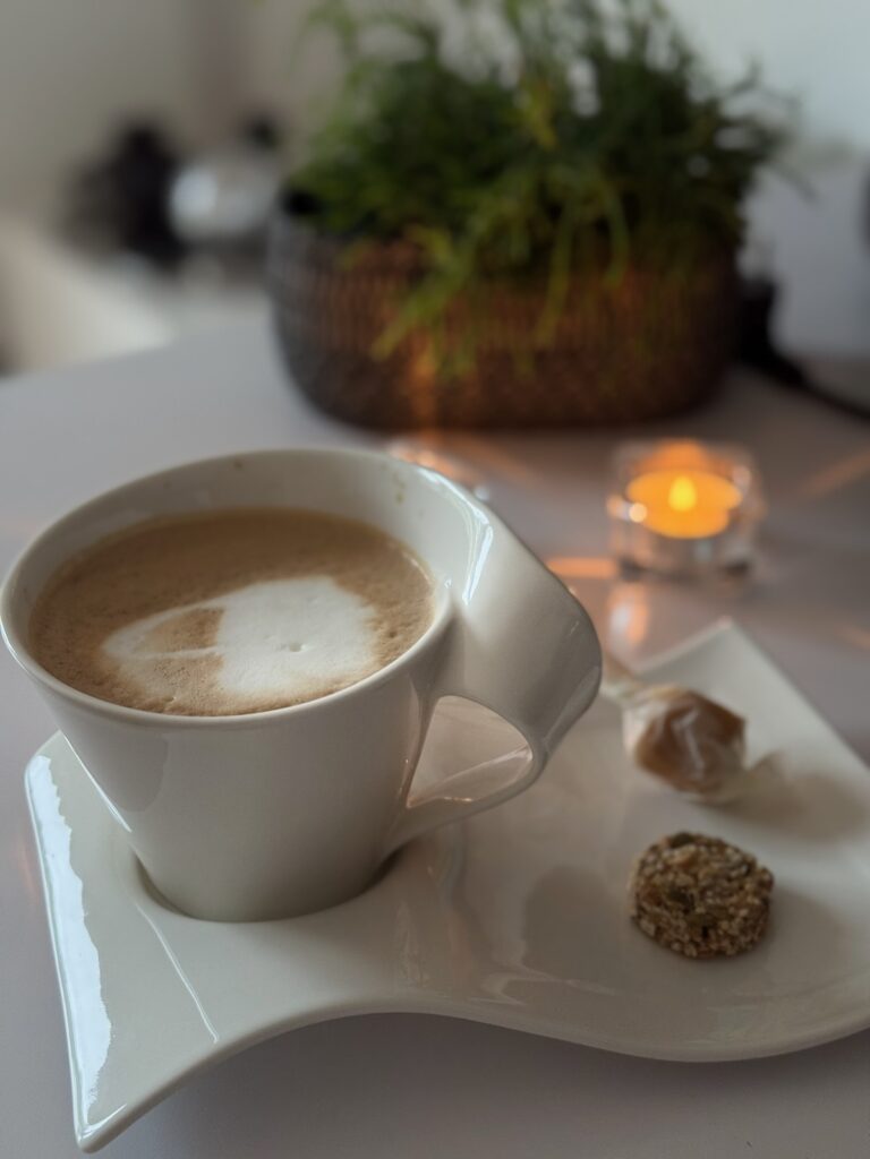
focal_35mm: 48
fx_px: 1609
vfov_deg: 39.7
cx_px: 435
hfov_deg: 30.3
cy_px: 580
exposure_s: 1/52
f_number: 1.78
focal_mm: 6.76
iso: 250
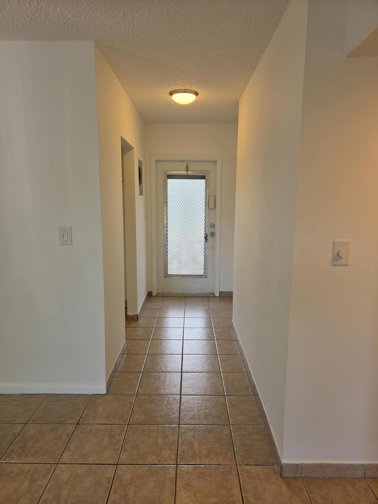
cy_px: 252
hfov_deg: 58.9
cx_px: 189
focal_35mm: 23
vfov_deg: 73.9
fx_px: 335
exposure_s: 1/120
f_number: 1.8
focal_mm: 5.4
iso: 32
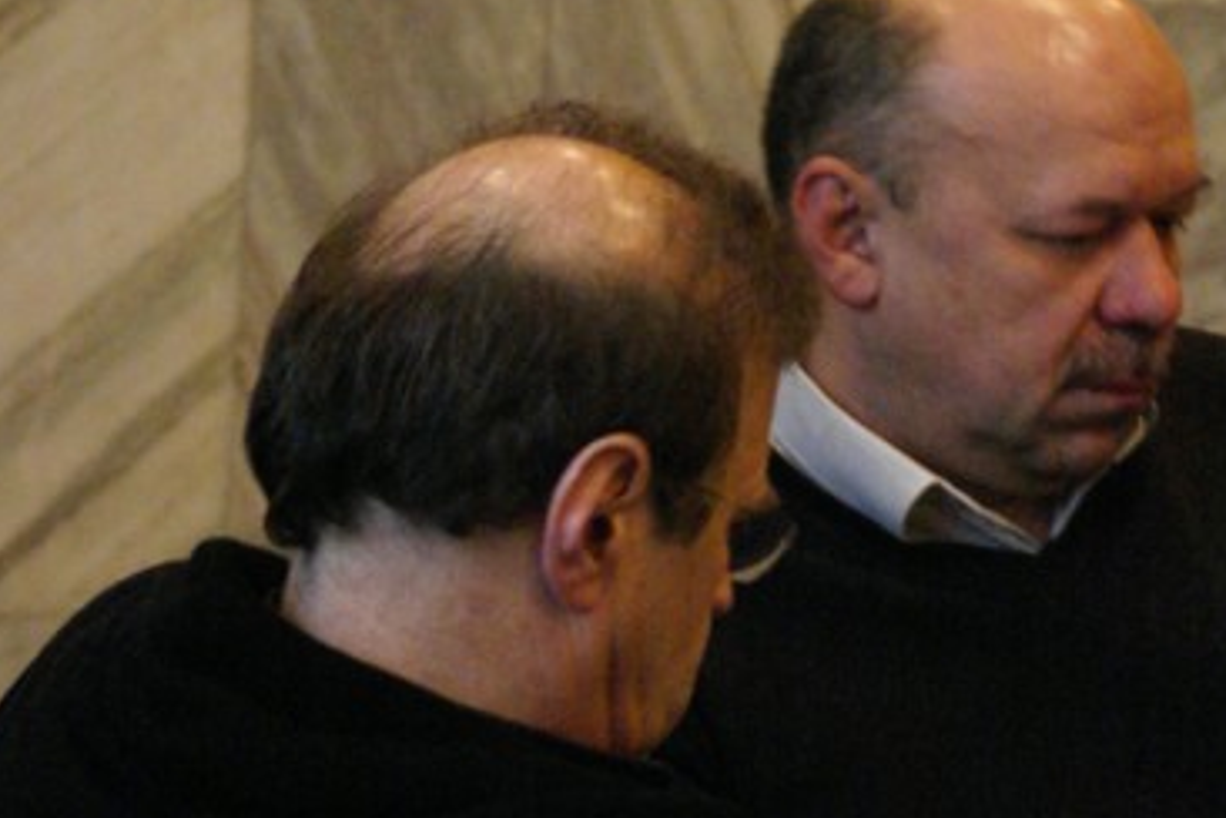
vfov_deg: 4.3
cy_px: 422
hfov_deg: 6.5
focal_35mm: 316
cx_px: 1095
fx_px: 10761
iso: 1600
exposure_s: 1/10
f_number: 5
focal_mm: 110
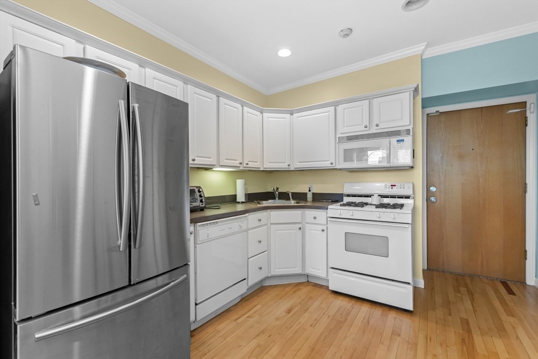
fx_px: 224
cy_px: 180
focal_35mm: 15
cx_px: 269
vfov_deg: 77.3
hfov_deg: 100.4
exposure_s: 1/80
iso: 500
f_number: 5
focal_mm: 10
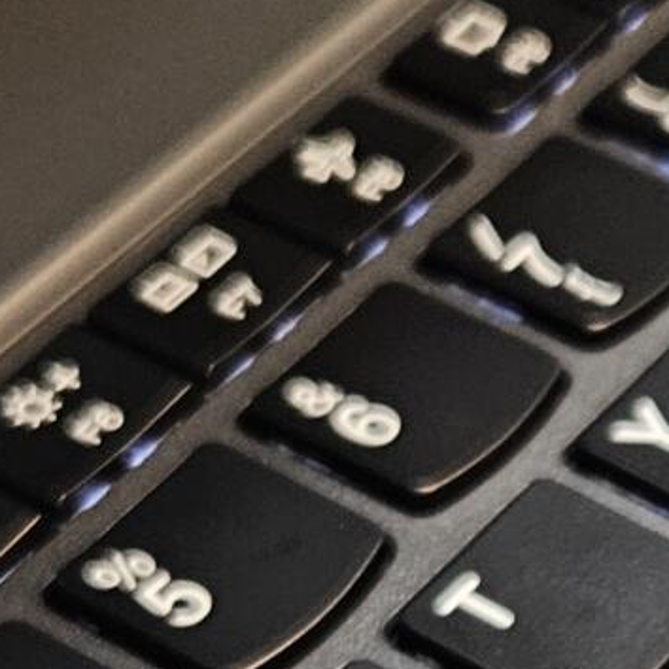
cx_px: 656
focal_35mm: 147
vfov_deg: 11.7
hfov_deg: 11.8
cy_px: 758
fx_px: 3214
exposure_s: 1/100
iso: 400
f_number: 1.8
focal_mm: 5.4
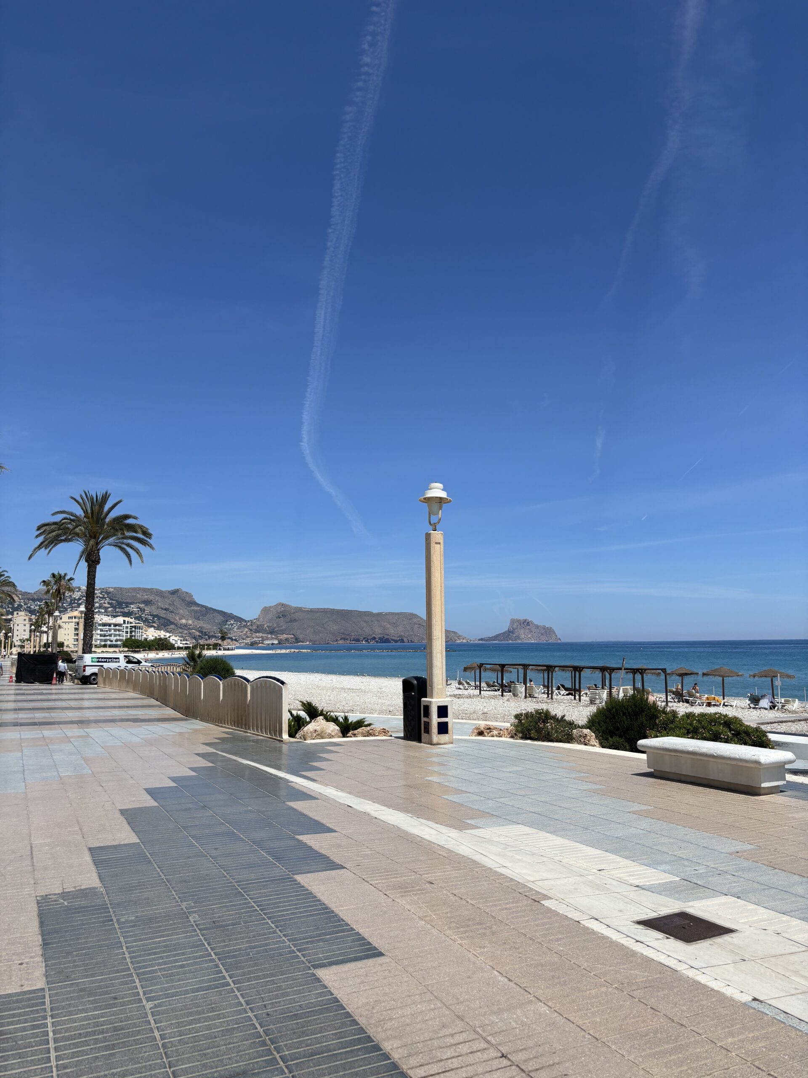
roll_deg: +0.5
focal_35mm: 26
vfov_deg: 67.3
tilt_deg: +7.6
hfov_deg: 53.1
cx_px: 404
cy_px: 539
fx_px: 809
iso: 50
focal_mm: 5.96
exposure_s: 1/5952
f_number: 1.6
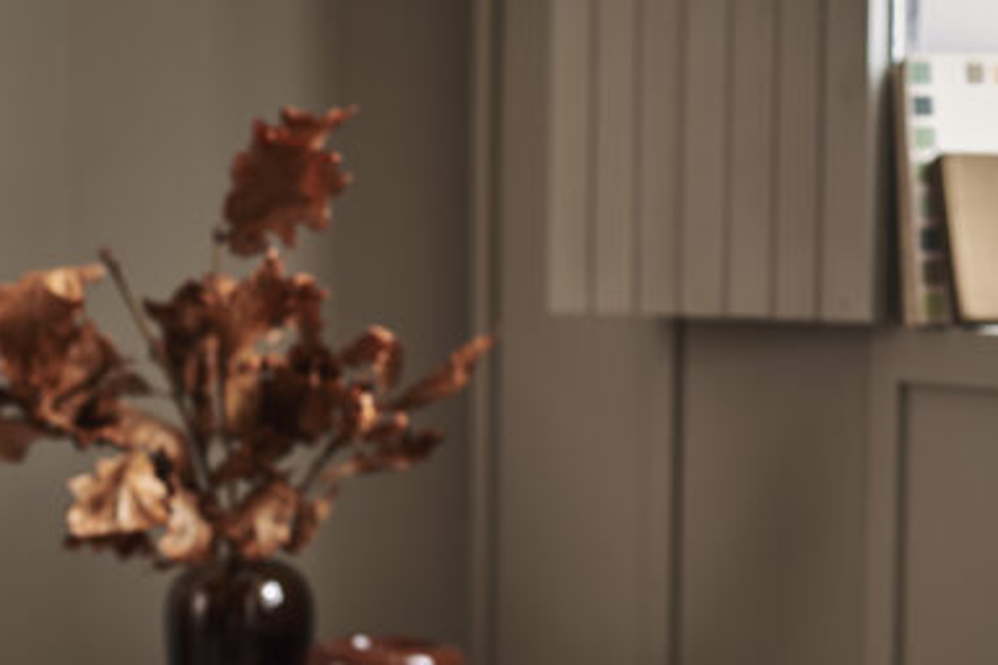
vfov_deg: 8.8
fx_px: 4297
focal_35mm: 155
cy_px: 586
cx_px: 273
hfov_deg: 13.2
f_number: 3.5
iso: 100
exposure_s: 1/2.5
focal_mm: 85
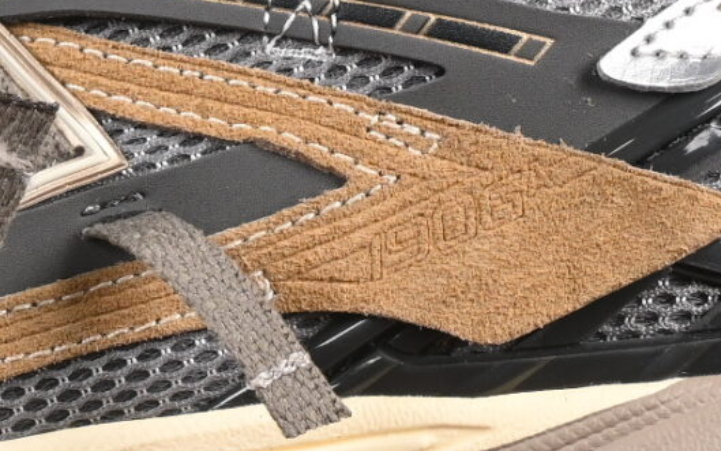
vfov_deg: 3.5
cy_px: -9
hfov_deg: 5.7
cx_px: -87
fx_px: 7273
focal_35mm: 370
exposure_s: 1/80
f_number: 6.3
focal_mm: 50
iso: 160
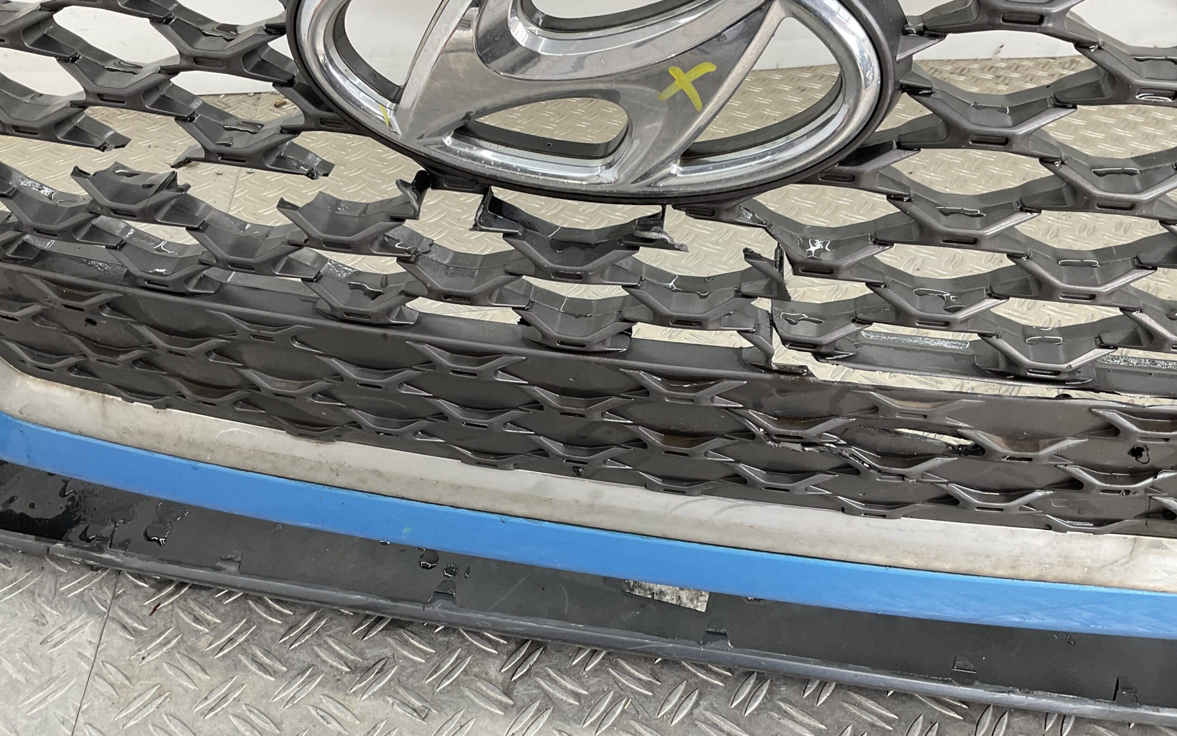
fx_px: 994
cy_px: 302
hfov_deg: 61.2
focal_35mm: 31
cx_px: 589
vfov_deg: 40.5
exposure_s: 1/100
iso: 32
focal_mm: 3
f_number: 1.8
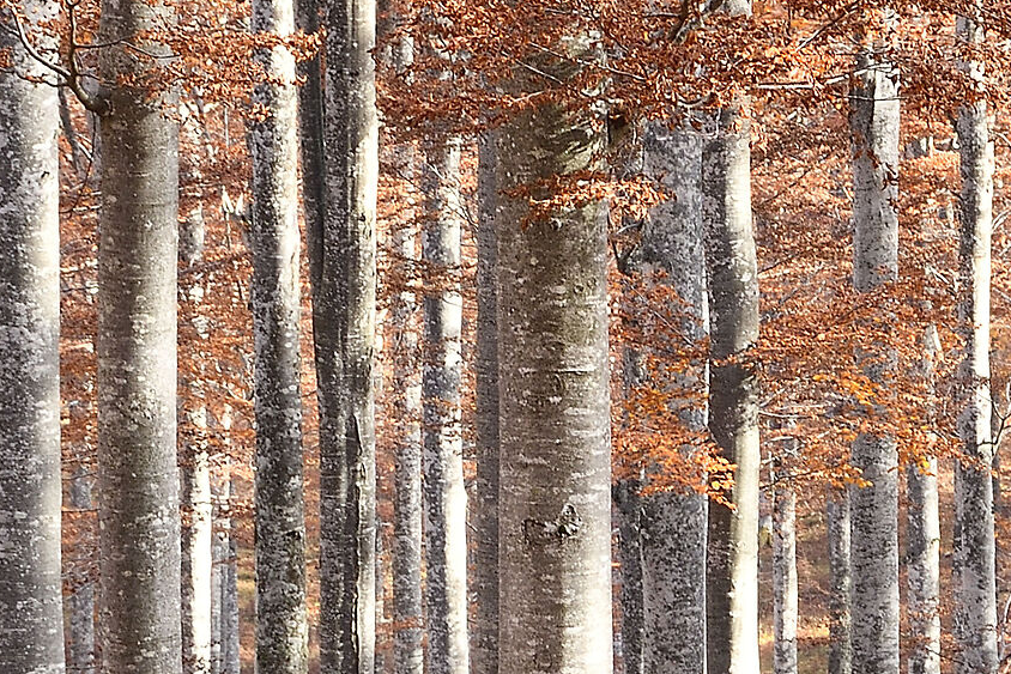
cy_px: 263
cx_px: 839
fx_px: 11178
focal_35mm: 398
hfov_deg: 5.2
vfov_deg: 3.5
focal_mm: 70
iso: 100
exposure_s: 1/15
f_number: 9
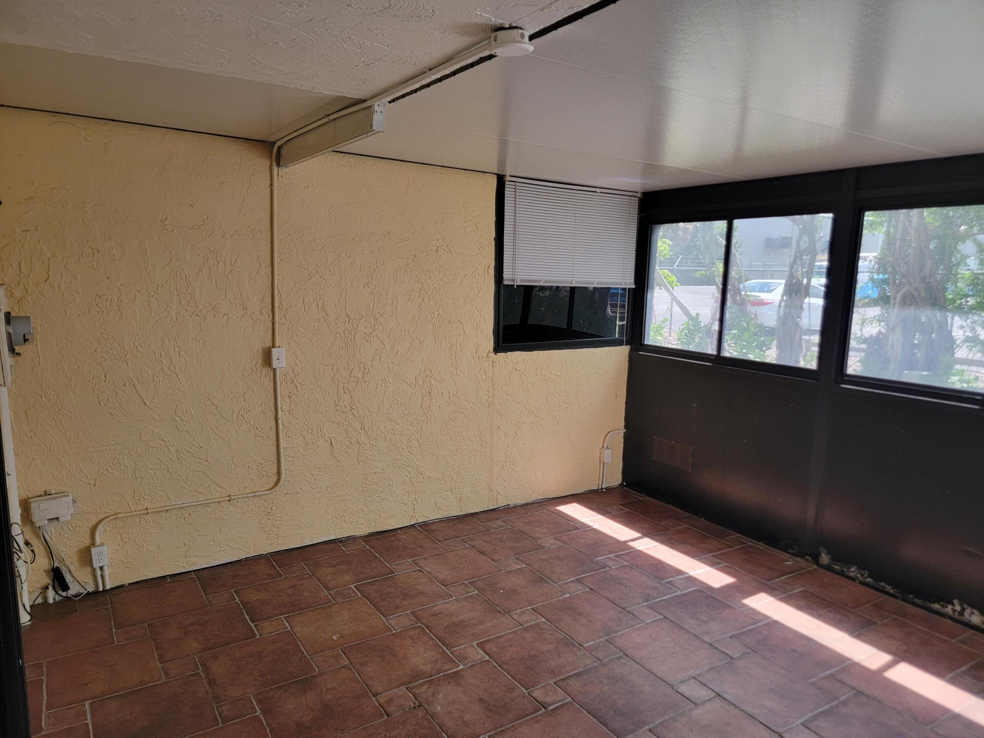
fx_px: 682
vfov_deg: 56.8
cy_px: 369
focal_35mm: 24
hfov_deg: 71.6
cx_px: 492
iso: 200
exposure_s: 1/120
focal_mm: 6.7
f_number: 1.8
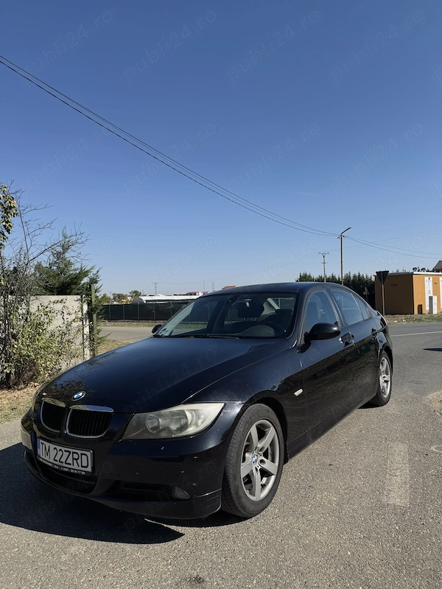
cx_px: 221
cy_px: 294
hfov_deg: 56.8
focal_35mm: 24
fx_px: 409
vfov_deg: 71.6
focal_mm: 6.76
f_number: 1.78
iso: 80
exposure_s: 1/4608
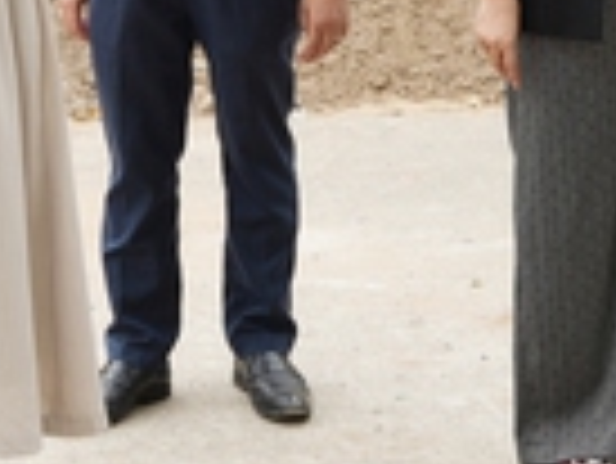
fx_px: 2583
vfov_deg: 9.9
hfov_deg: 13.6
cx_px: 306
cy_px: -268
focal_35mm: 145
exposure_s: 1/125
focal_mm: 28
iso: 100
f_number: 5
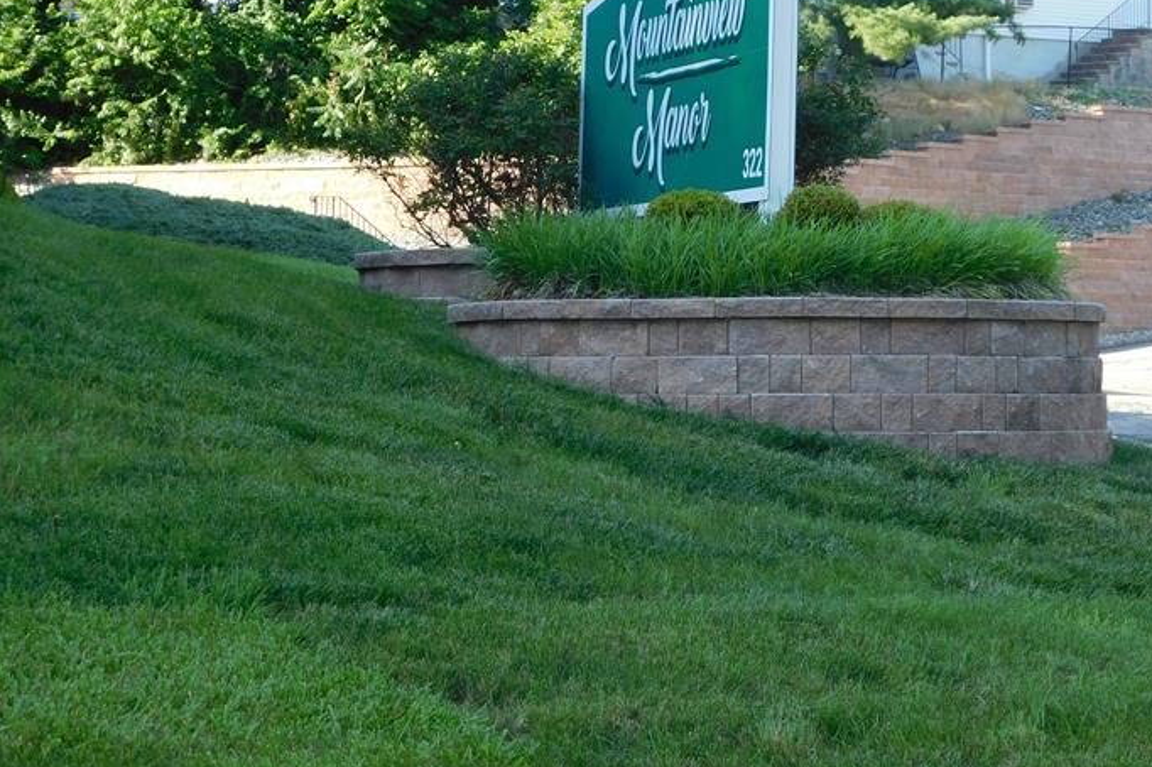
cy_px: 204
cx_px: 809
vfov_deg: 10.9
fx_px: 3998
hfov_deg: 16.3
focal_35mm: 125
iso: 125
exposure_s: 1/125
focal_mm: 14.2
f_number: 4.4
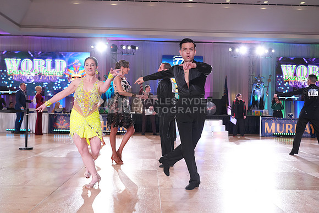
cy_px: 106
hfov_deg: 55.8
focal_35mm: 34
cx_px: 160
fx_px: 301
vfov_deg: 38.9
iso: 3200
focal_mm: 34
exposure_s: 1/500
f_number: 4
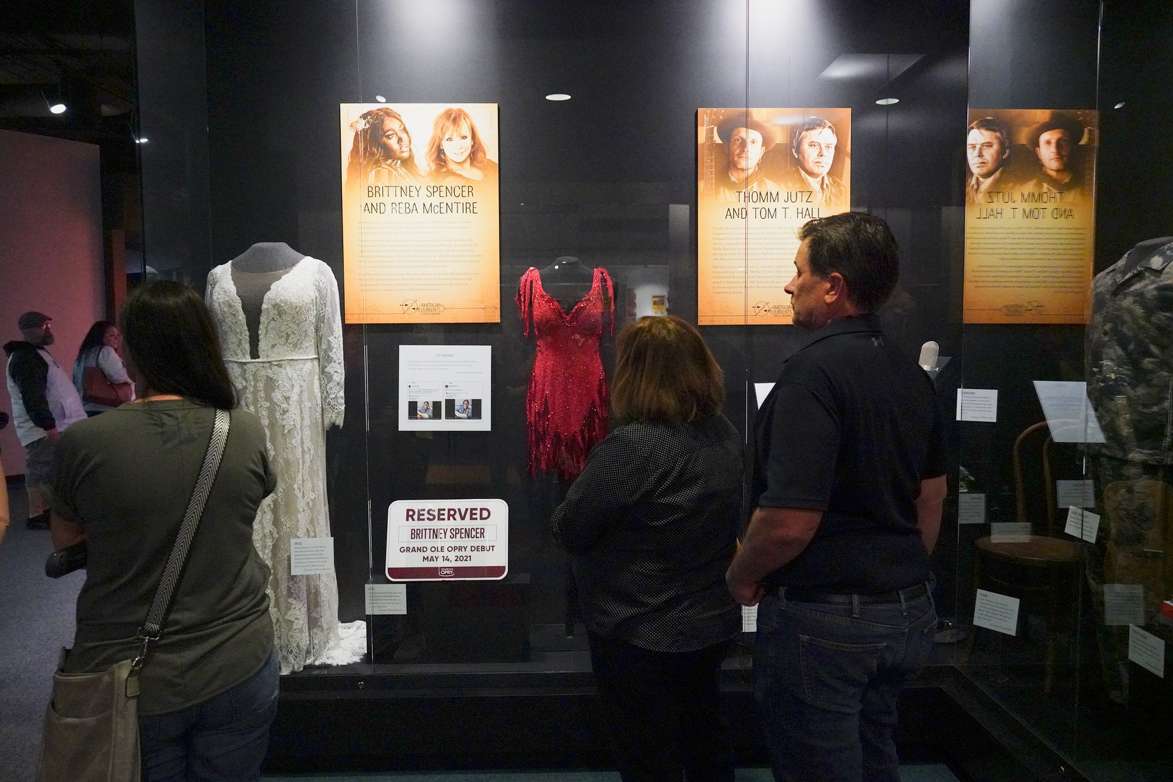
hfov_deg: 65.5
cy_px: 391
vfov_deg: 46.4
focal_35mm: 28
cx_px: 586
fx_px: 912
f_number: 4.5
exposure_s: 1/80
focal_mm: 28
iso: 16000
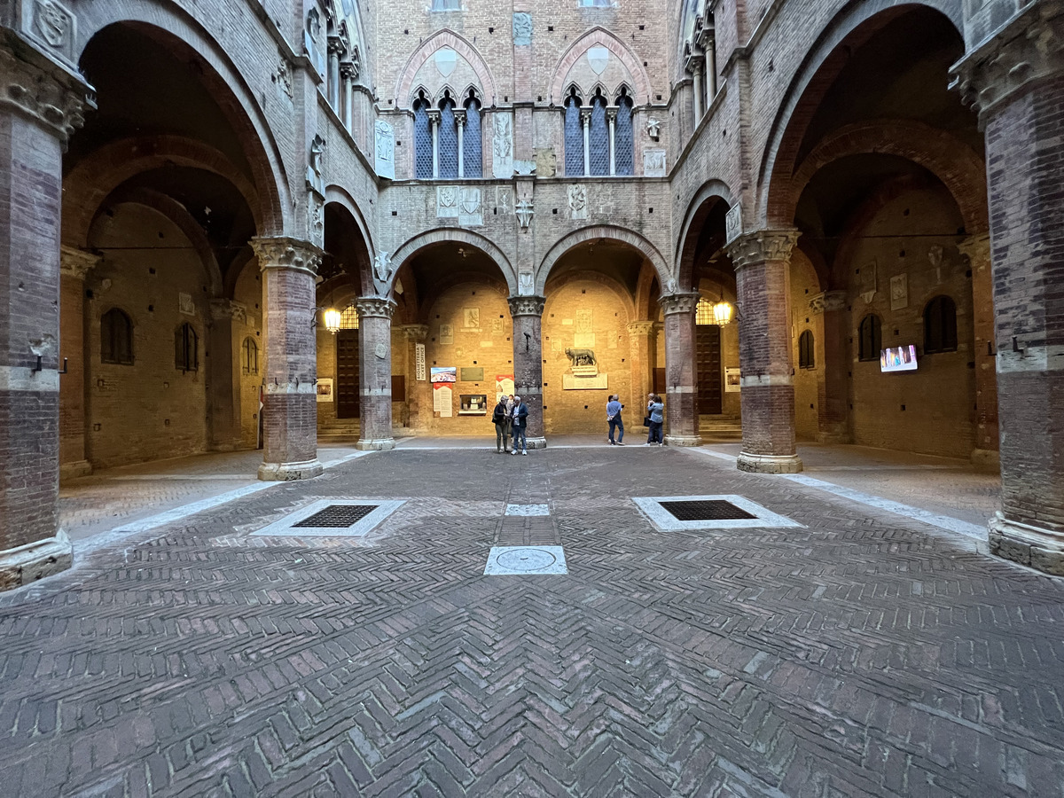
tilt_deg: -0.3
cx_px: 532
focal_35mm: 13
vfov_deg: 89.9
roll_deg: +0.7
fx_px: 400
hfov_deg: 106.2
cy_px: 399
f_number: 1.8
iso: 640
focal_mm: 1.57
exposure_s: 1/60
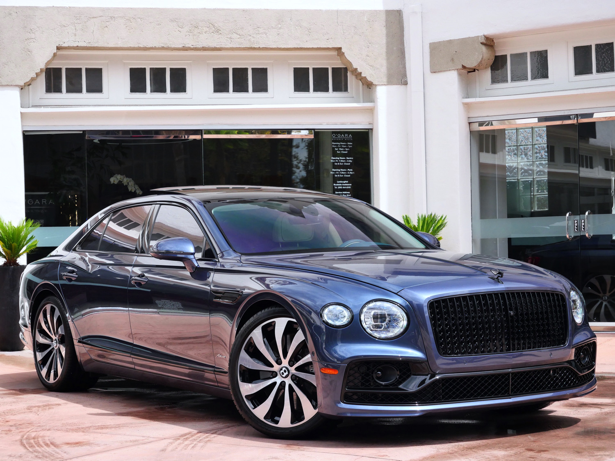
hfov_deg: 27.0
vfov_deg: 20.4
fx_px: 1279
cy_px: 230
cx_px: 308
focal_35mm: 72
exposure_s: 1/1000
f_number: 5.3
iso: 1000
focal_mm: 36
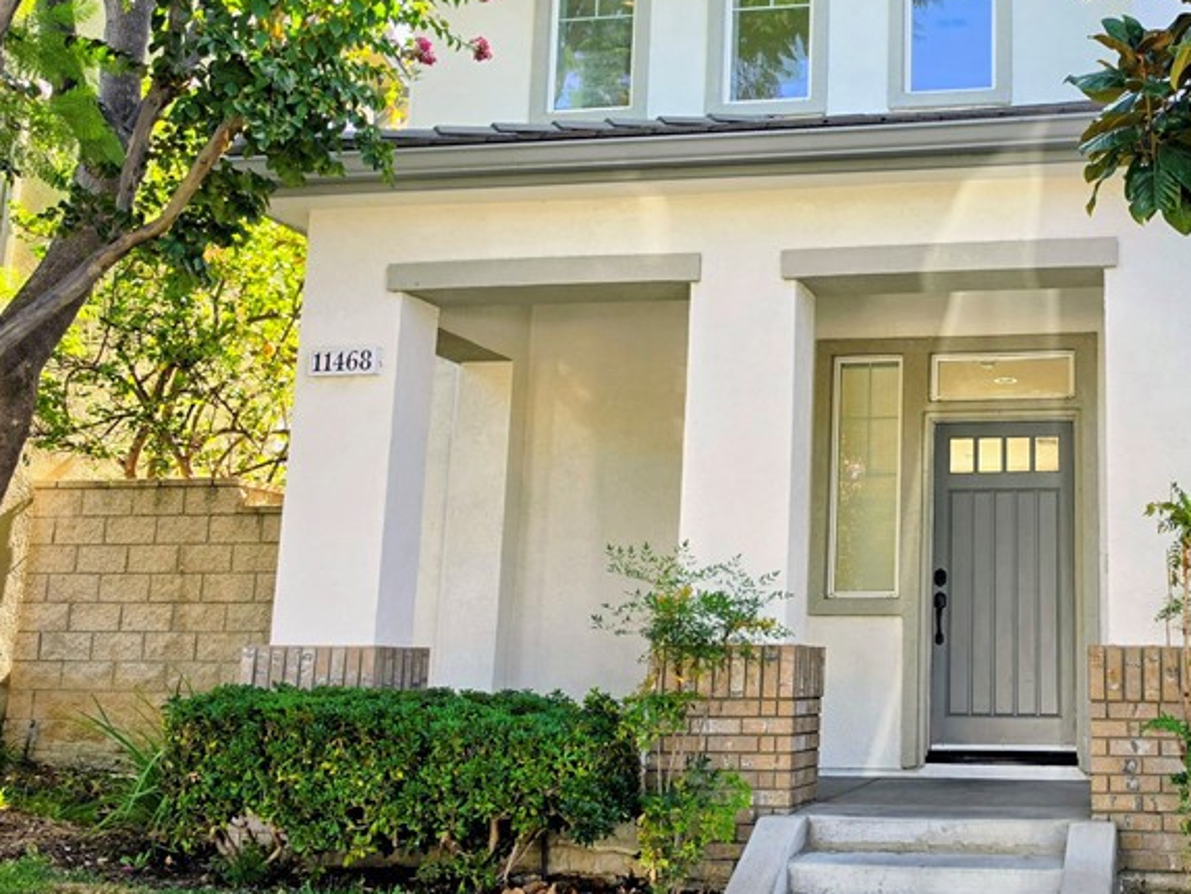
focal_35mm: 41
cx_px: 1017
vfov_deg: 35.1
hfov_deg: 42.8
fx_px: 1411
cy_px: 404
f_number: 1.4
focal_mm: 6.5
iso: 64
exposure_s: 1/1775
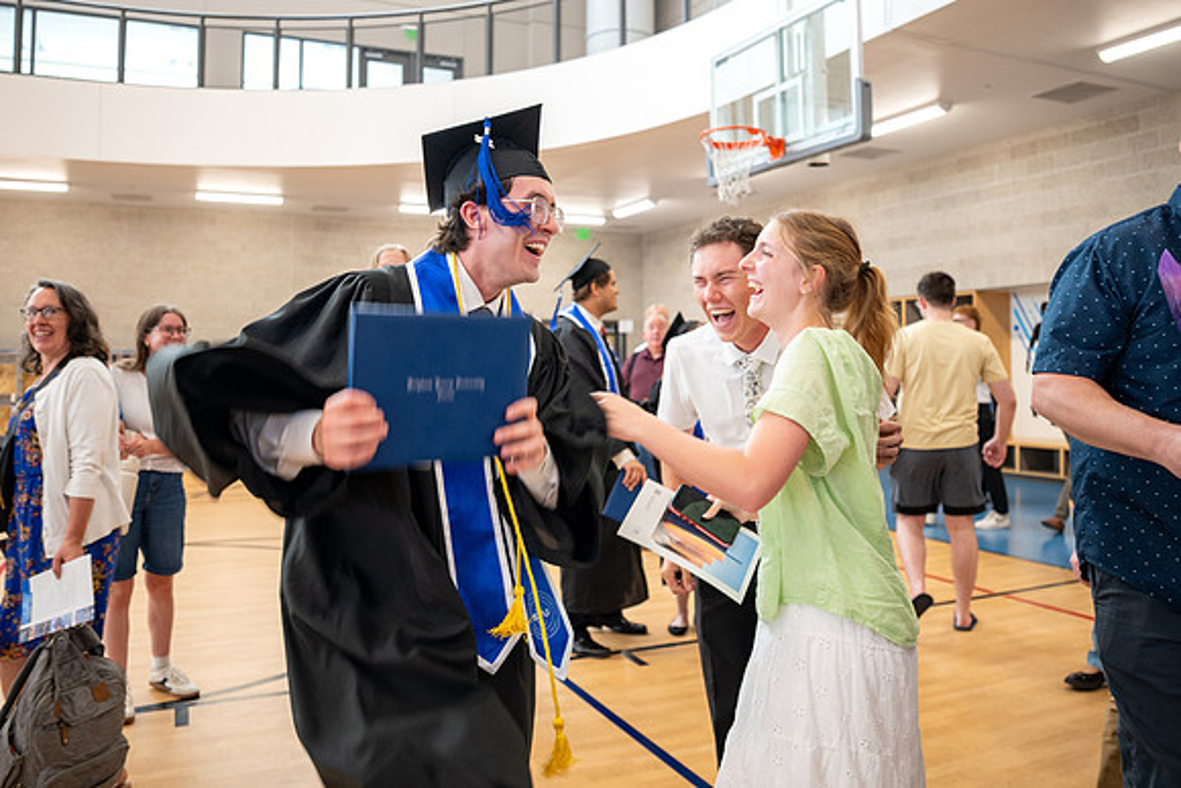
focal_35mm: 28
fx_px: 920
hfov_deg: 65.4
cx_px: 578
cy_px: 340
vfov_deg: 46.3
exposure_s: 1/160
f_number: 2.8
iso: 1000
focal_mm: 24
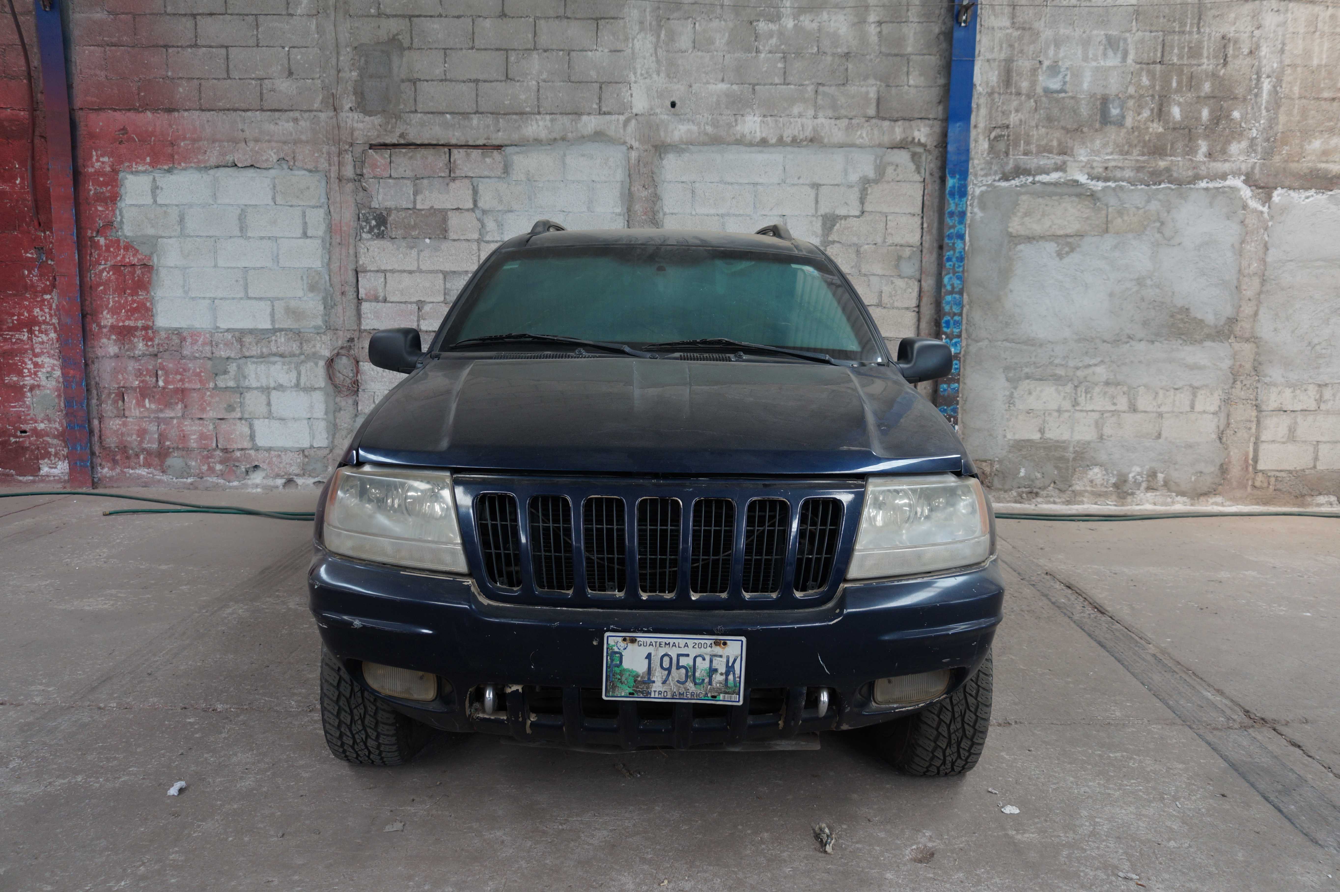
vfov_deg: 47.9
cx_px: 670
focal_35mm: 27
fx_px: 1004
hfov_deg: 67.4
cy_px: 446
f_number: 4
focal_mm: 18
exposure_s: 1/60
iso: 200
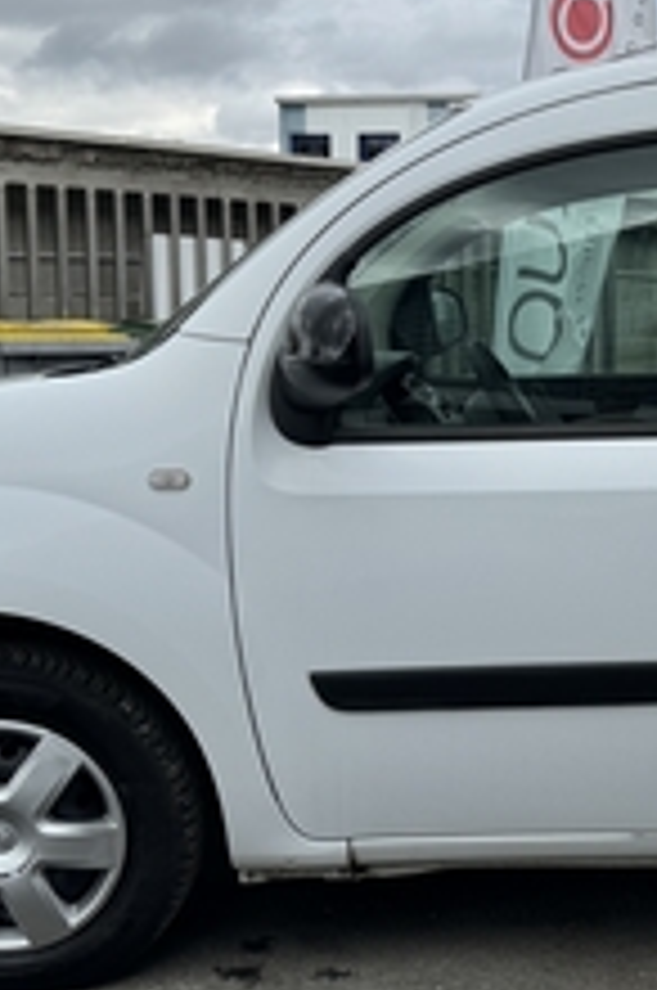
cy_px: 547
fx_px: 1593
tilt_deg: -9.7
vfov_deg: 34.5
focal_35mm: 58
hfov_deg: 22.2
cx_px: 698
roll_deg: -1.6
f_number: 1.78
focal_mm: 6.76
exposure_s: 1/2959
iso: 80
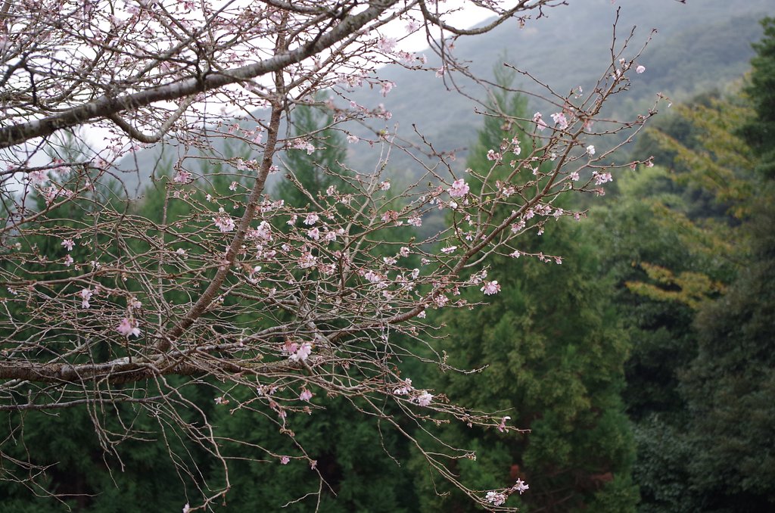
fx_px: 1772
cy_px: 256
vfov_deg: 16.5
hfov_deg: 24.7
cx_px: 388
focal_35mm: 82
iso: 400
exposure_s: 1/100
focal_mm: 55
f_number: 5.6
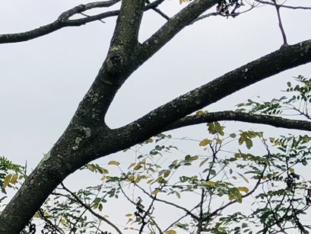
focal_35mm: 137
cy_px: 391
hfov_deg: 12.9
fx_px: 1231
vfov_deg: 10.3
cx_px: -265
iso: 20
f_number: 1.8
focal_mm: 4
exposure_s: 1/340
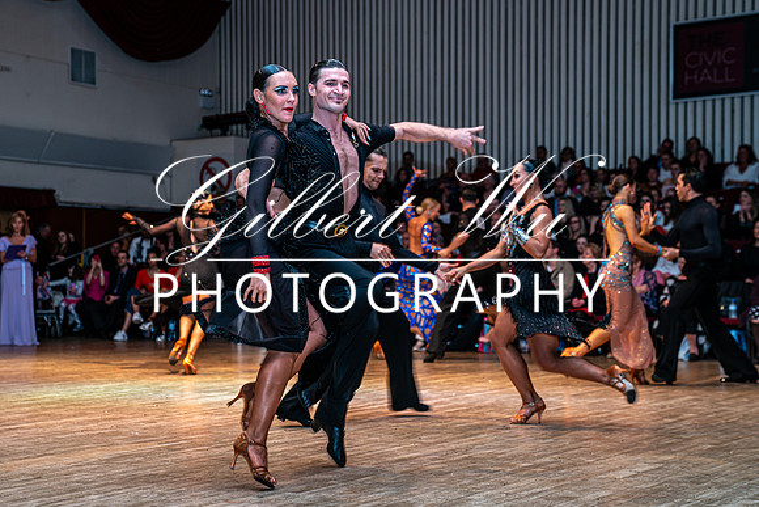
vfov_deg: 22.5
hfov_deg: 33.2
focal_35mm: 60
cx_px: 348
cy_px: 247
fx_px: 1270
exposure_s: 1/160
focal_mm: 54
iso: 200
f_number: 2.8
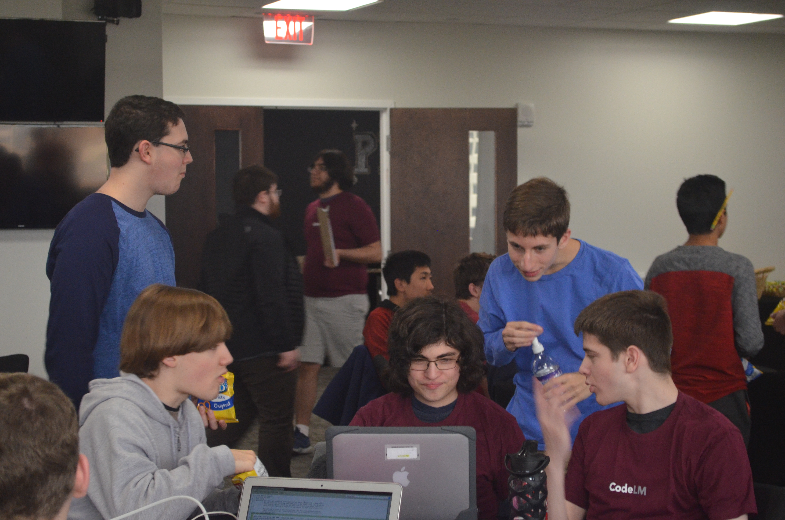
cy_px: 260
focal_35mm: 75
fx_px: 1632
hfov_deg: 27.0
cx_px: 392
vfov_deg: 18.1
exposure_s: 1/30
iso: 2000
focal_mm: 50
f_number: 5.6
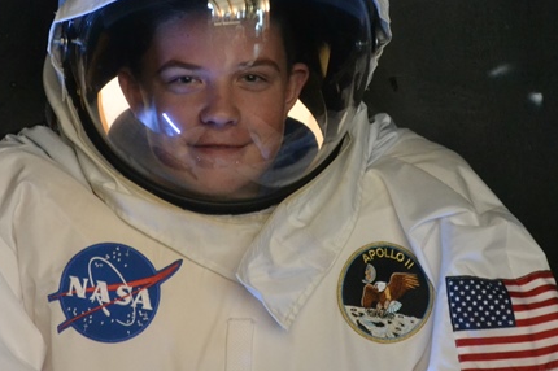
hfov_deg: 15.3
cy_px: 115
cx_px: 258
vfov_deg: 10.2
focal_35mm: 134
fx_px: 2075
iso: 2800
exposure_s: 1/15
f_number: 5.3
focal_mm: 48
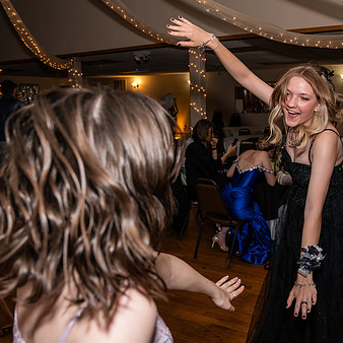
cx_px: 238
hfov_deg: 46.2
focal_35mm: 35
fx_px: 392
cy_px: 176
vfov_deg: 47.2
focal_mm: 24
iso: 400
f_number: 4
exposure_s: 1/250
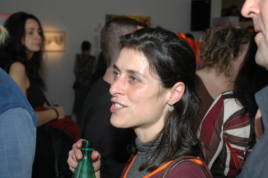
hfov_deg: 30.5
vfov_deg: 20.6
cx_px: 134
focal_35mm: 66
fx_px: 491
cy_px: 89
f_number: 5
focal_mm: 44
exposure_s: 1/60
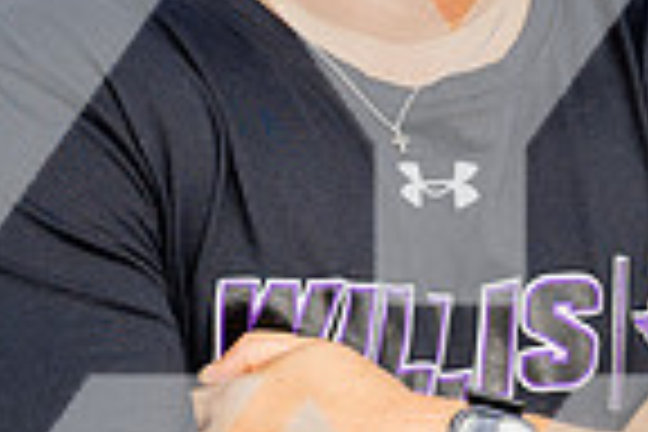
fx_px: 4590
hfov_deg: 8.0
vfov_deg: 5.4
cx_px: 639
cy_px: 70
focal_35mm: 255
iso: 100
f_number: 5.6
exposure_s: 1/250
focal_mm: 62
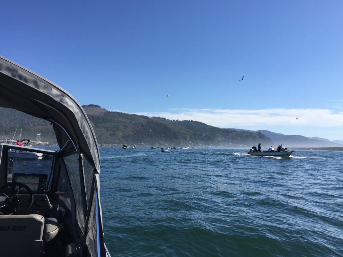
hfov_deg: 60.0
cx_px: 175
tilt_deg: +3.9
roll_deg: -1.9
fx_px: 297
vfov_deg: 46.8
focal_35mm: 30
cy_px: 131
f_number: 2.2
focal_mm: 4.15
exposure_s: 1/2198
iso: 32
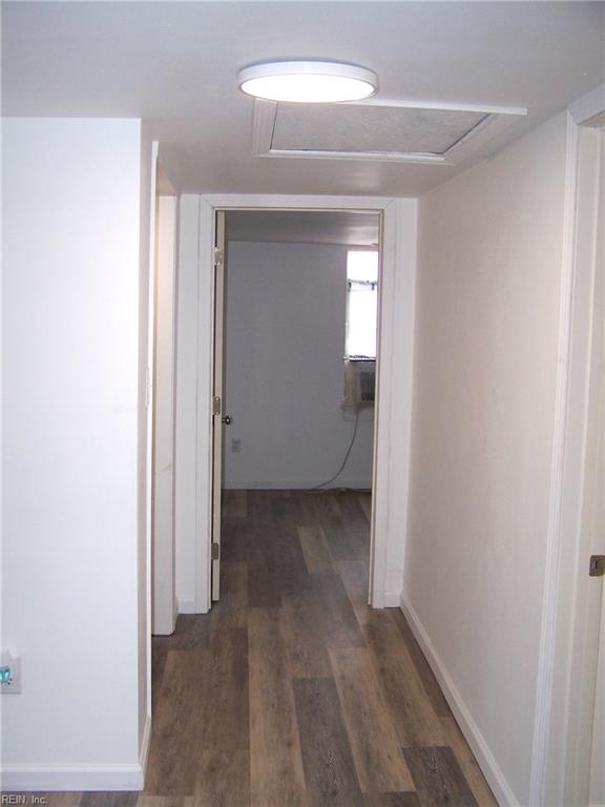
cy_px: 404
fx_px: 886
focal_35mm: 38
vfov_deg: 49.0
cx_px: 302
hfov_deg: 37.7
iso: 80
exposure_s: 1/60
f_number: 2.8
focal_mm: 6.3
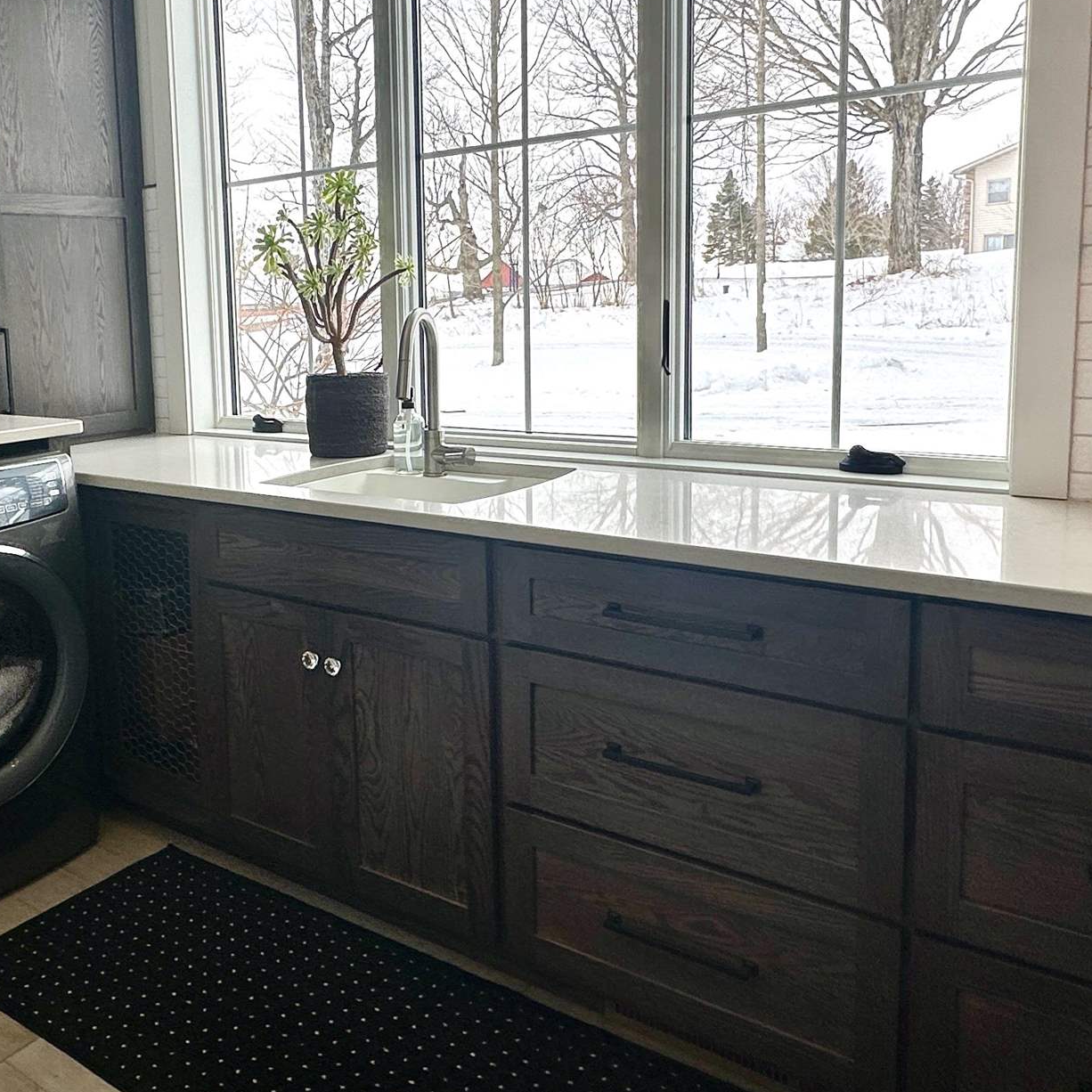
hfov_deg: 51.0
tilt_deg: -6.8
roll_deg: +2.4
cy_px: 443
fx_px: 1106
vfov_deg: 52.2
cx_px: 318
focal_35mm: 31
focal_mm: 2.22
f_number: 2.2
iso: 40
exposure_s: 1/487
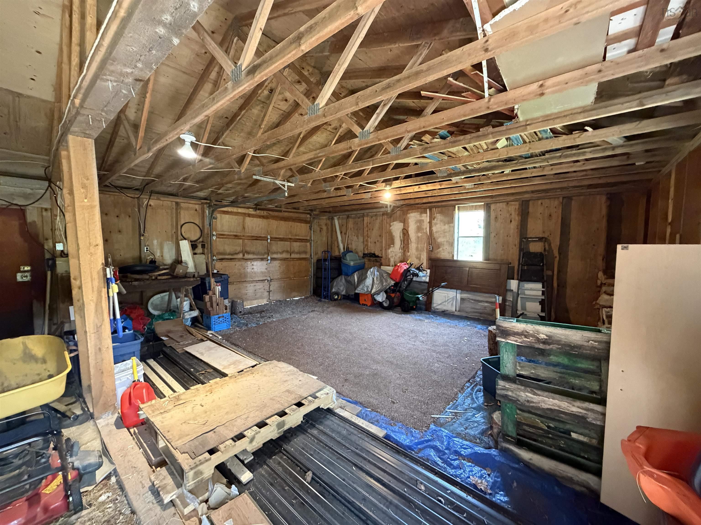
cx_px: 350
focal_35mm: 14
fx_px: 284
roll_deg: -0.6
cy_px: 262
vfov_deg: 85.7
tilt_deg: -3.7
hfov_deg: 102.1
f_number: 2.2
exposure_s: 1/60
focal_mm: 2.22
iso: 800
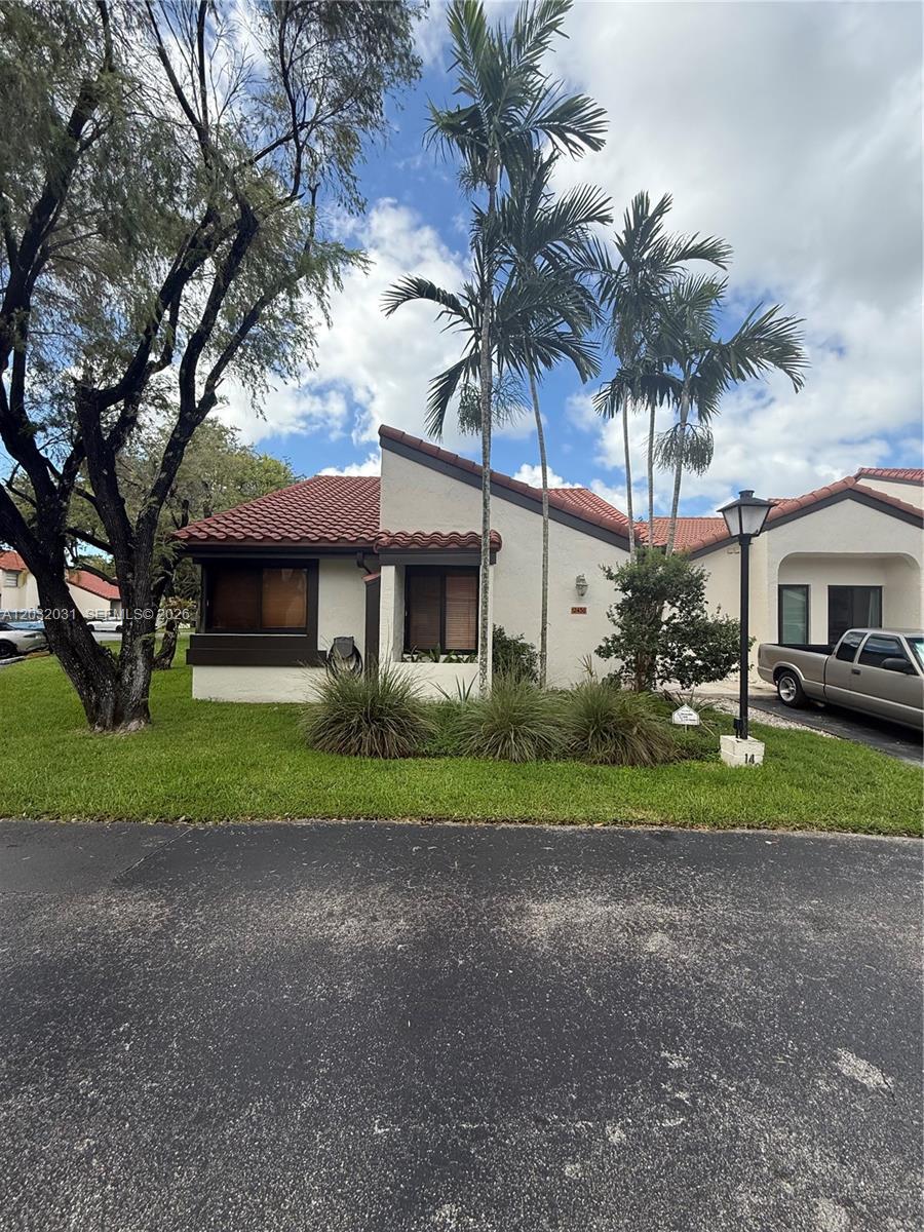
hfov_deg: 85.7
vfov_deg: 102.1
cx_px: 462
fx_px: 498
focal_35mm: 14
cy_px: 616
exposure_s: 1/1497
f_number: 2.2
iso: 64
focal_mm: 2.22
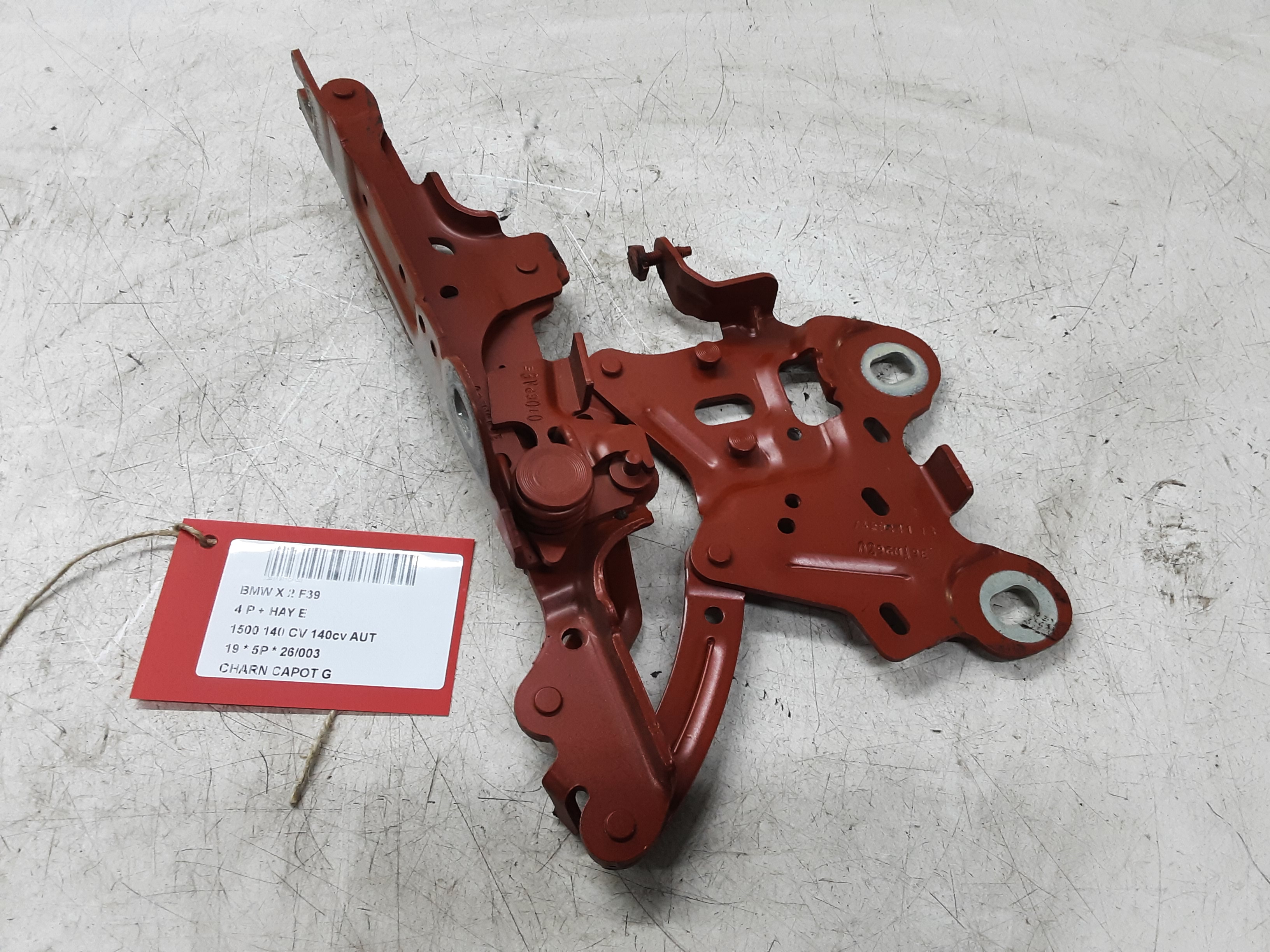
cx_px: 635
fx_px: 991
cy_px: 476
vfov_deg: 51.4
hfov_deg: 65.3
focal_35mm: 27
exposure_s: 1/50
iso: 125
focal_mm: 2.91
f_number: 1.9
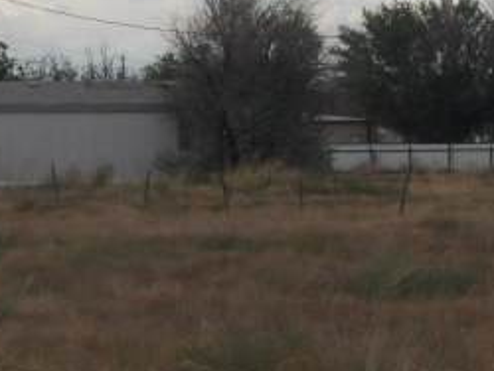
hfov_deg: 7.1
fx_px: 3943
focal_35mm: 276
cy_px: 95
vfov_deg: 5.4
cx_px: -124
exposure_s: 1/60
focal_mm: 19.6
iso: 285
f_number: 23.2
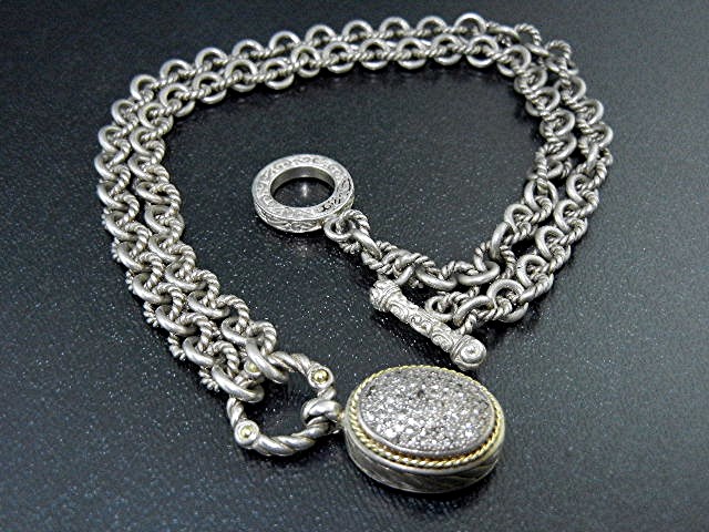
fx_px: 922
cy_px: 266
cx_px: 354
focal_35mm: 45
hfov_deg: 42.1
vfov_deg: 32.2
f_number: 7.6
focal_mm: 8.1
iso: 800
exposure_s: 1/30
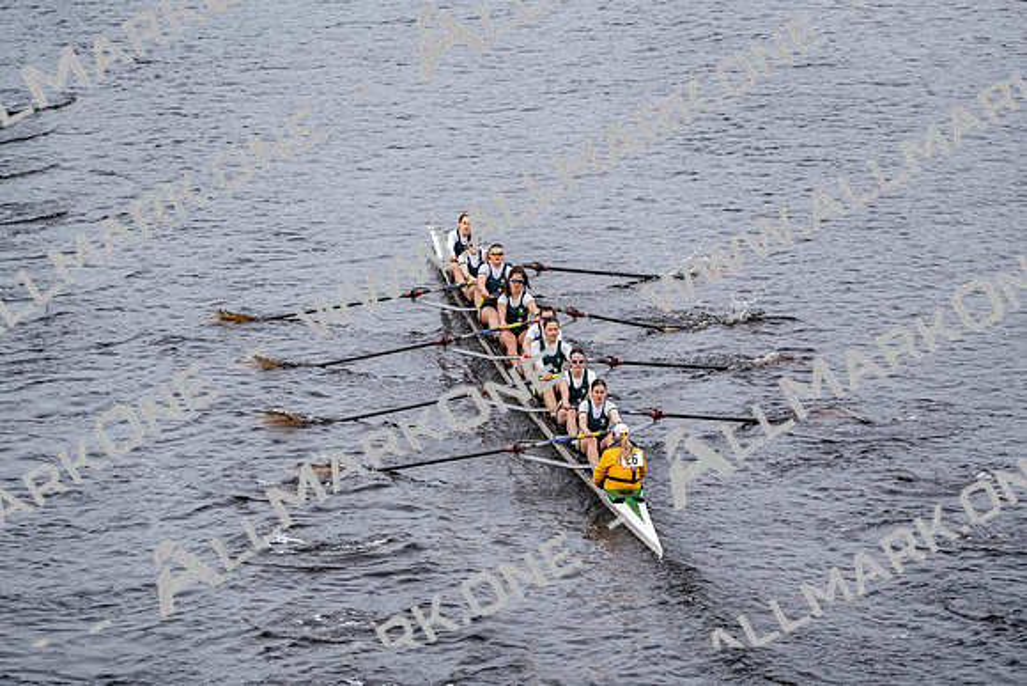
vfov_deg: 6.9
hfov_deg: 10.3
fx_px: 5707
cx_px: 514
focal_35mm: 200
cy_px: 343
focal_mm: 200
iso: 200
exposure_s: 1/2000
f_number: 2.8
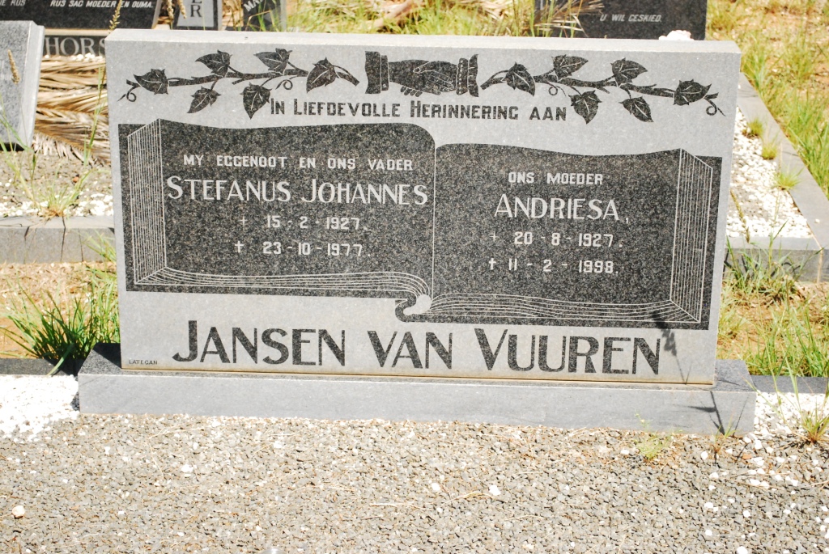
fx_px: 1556
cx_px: 414
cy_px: 277
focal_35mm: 68
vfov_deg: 20.2
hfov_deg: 29.8
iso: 1600
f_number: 5.3
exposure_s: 1/4000
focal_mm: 45
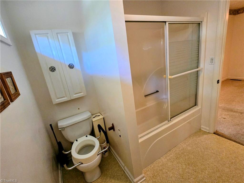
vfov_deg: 89.9
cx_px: 122
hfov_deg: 106.2
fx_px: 92
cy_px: 92
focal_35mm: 13
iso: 500
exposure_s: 1/60
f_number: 2.2
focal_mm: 2.2
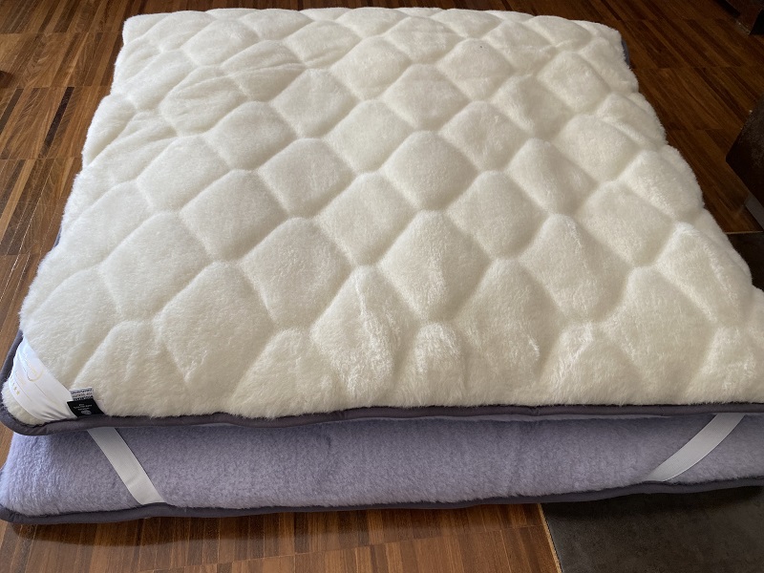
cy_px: 286
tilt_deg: -48.5
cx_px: 382
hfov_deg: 67.3
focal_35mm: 26
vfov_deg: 53.1
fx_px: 574
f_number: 1.8
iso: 125
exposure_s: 1/122
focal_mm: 4.25
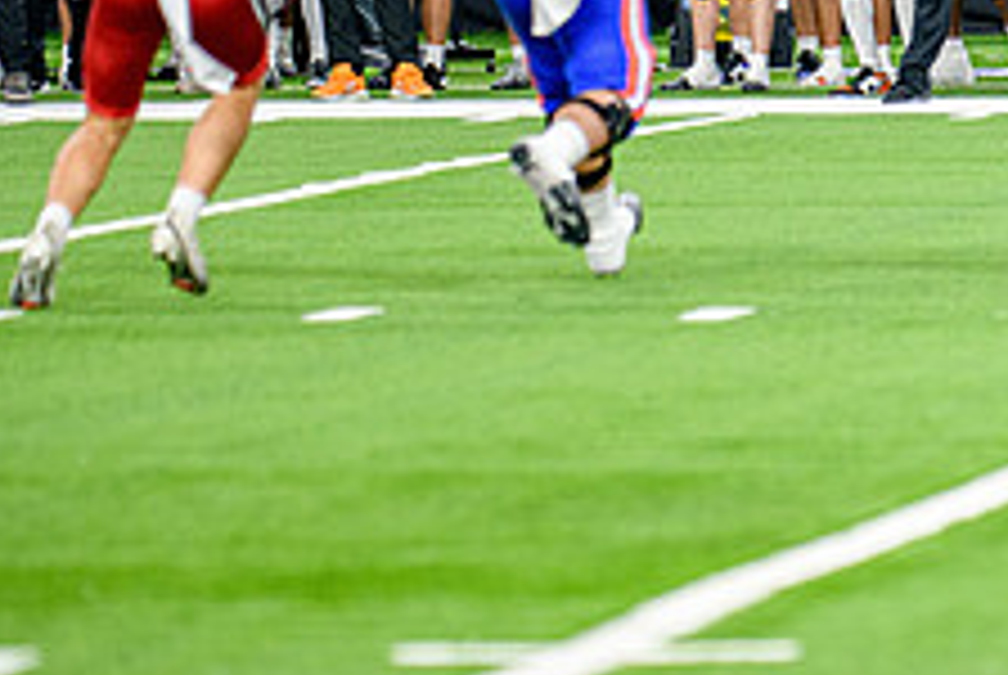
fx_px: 14130
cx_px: 1282
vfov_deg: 2.7
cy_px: -110
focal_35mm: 504
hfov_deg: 4.1
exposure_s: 1/400
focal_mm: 195
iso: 1250
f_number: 2.8
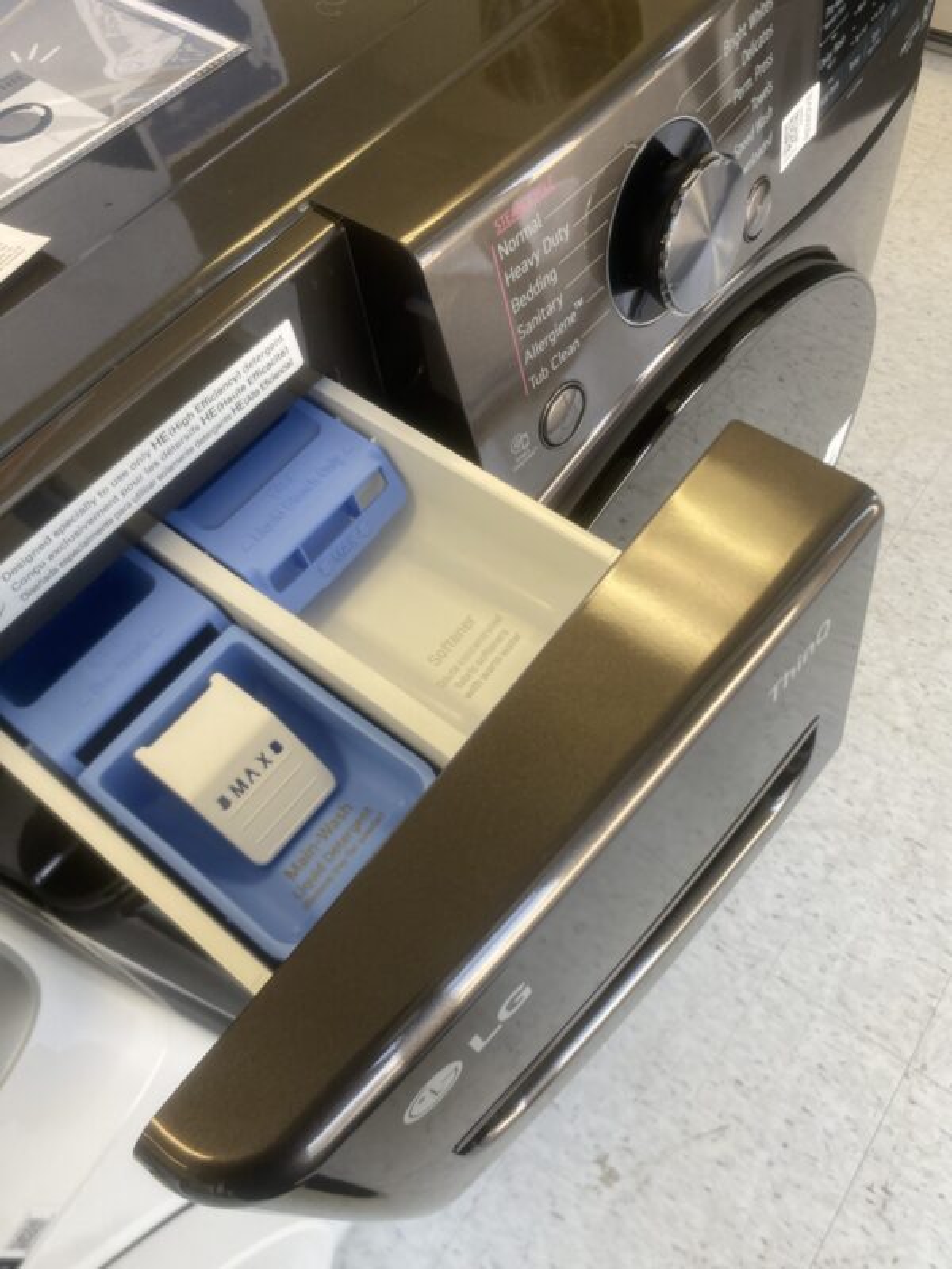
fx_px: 953
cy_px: 634
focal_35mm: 26
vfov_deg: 67.3
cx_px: 476
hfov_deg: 53.1
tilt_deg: -58.0
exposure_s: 1/64
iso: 50
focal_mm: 4.25
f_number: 1.8
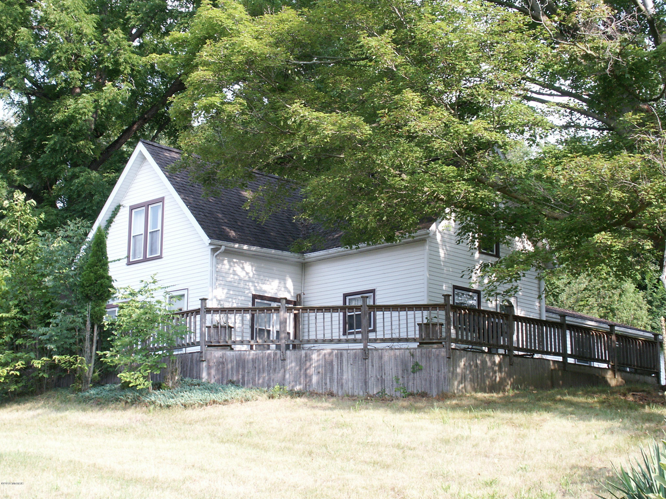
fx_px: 1077
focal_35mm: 56
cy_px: 250
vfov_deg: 26.1
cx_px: 333
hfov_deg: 34.3
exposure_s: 1/60
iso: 100
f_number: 8
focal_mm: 14.46
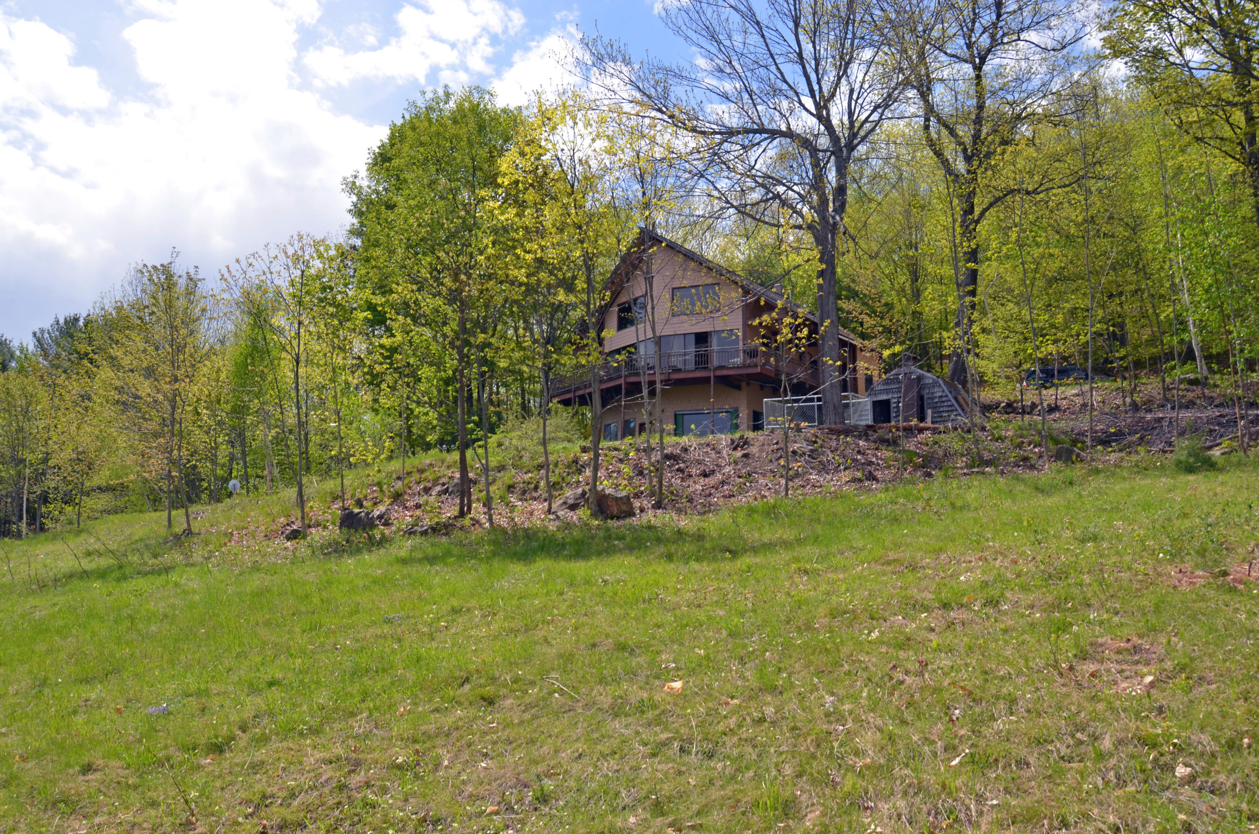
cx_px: 630
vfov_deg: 47.7
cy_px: 417
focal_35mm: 27
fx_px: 942
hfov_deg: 67.5
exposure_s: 1/250
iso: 100
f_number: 9
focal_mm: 18
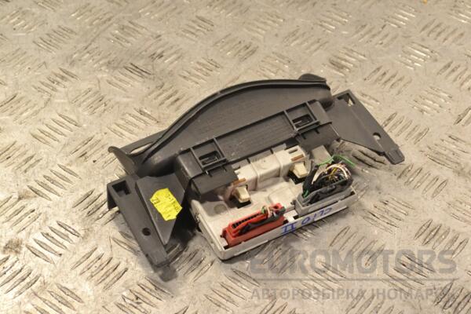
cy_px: 157
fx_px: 1079
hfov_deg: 24.6
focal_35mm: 82
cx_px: 236
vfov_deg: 16.6
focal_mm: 55
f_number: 9
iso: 3200
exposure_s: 1/320
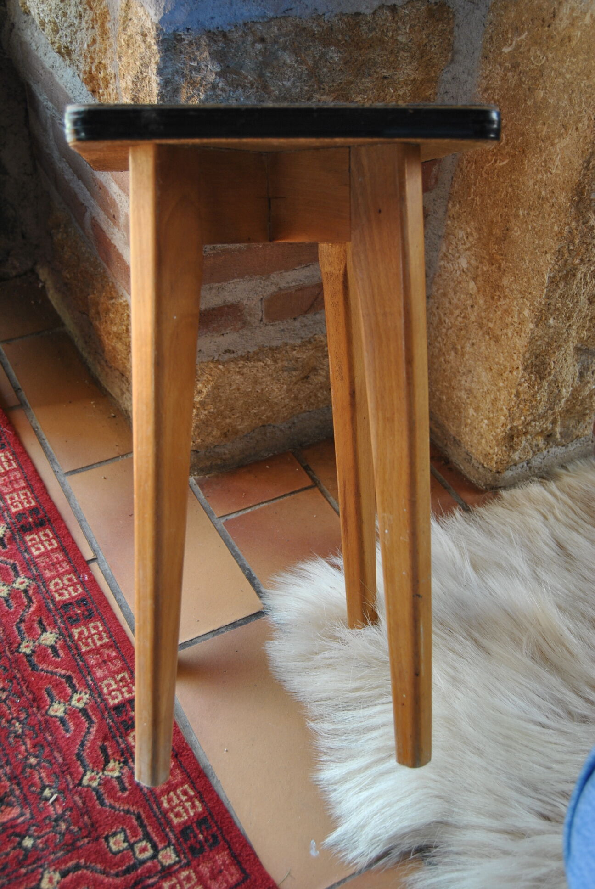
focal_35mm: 39
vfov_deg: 49.5
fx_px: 964
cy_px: 444
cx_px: 298
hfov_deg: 34.3
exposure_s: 1/80
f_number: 4.5
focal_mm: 26
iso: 200
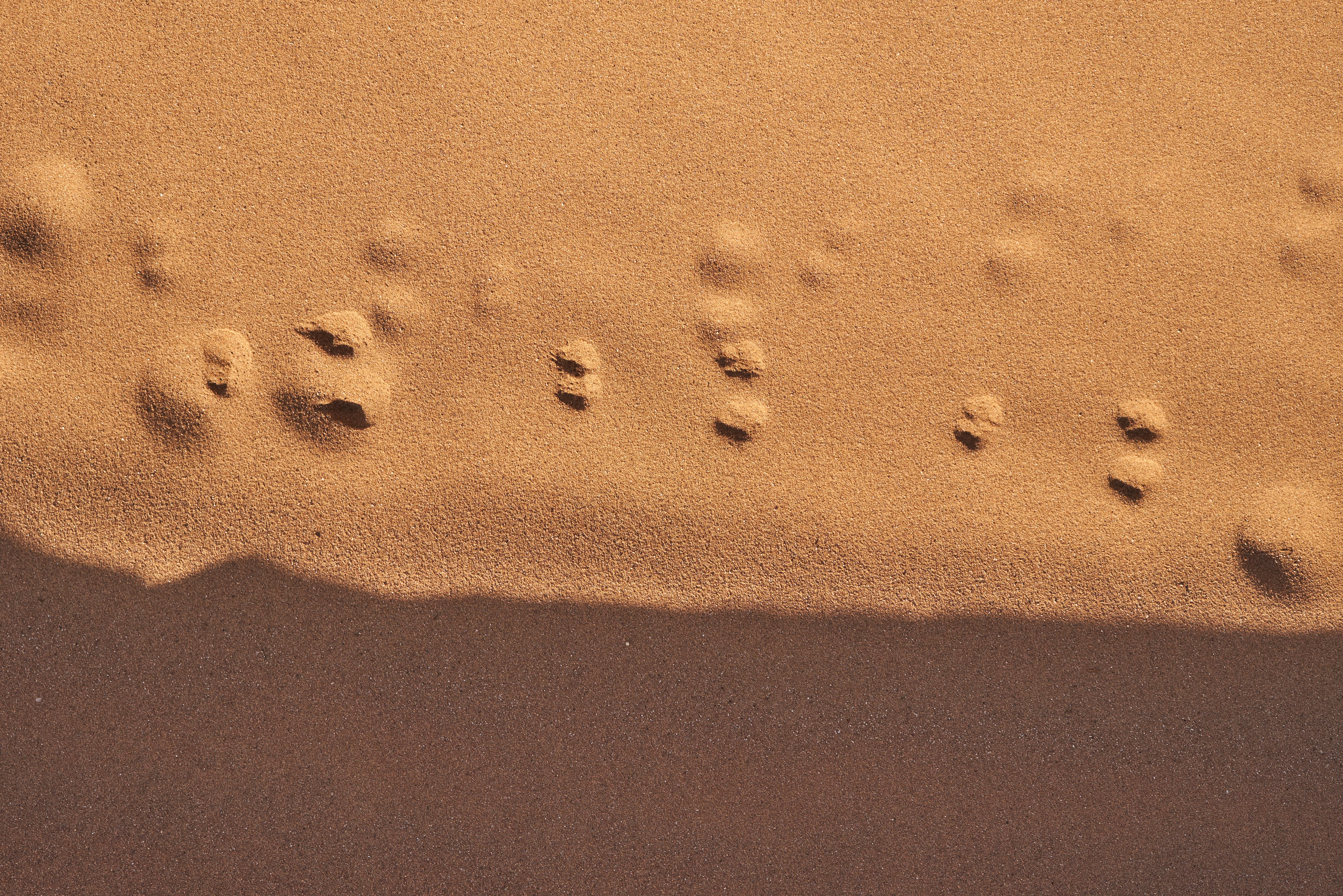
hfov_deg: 51.3
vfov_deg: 35.5
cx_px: 672
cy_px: 448
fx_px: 1399
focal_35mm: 38
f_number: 8
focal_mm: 25
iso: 100
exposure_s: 1/125
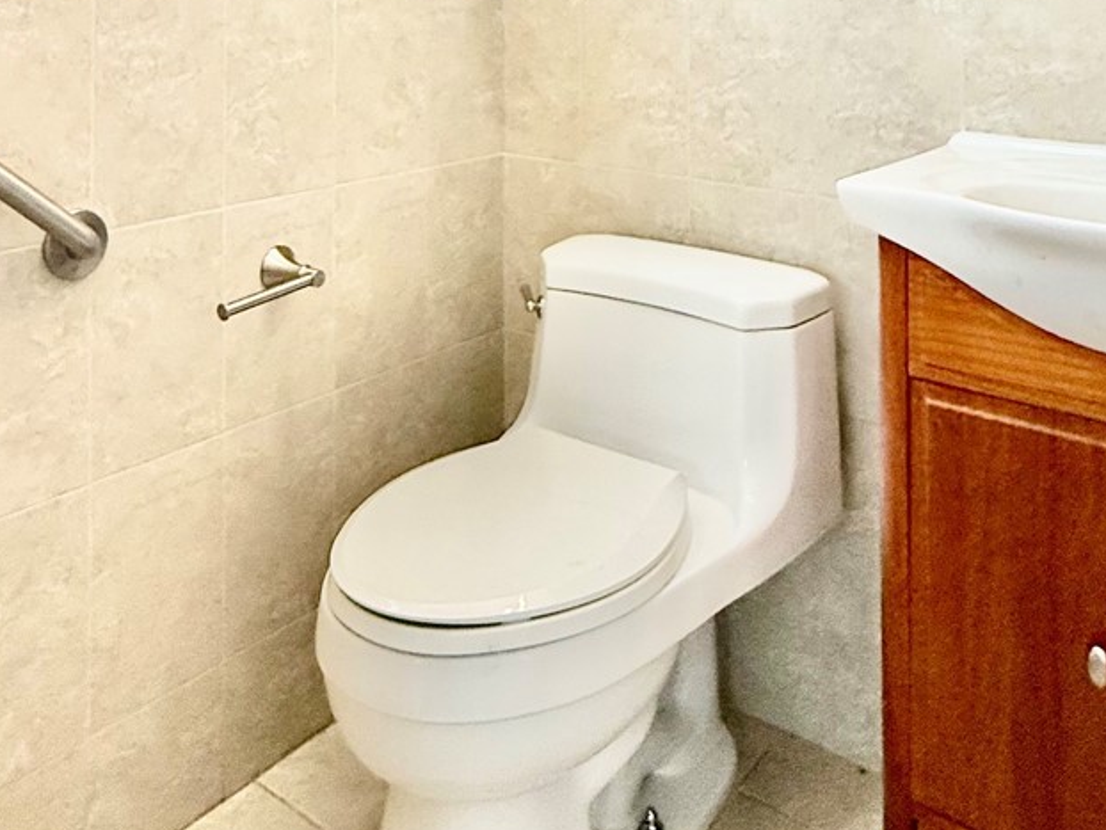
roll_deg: +0.5
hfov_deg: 51.0
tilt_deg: +1.6
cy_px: -55
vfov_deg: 34.8
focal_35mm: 36
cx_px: 448
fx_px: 1151
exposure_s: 1/120
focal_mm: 2.22
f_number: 2.2
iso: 250
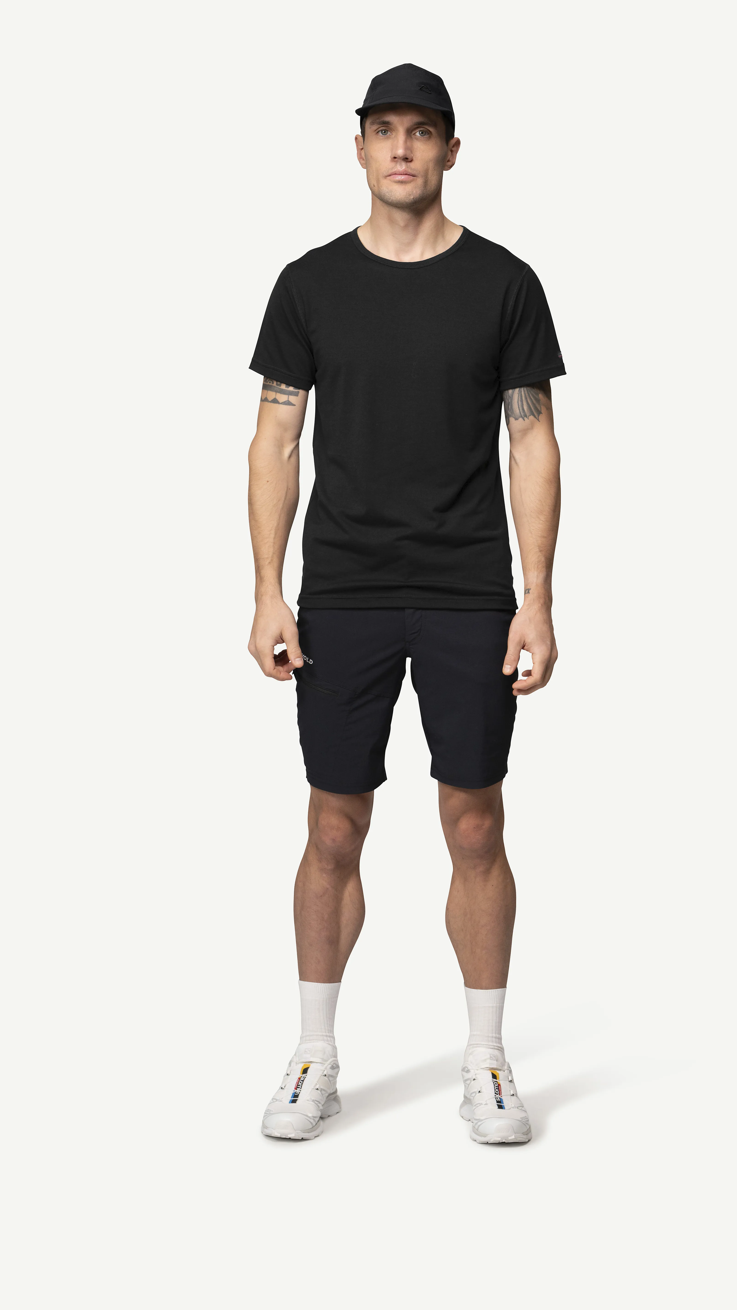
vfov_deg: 28.6
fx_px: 2571
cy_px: 652
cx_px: 395
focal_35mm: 74
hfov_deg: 16.3
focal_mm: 70
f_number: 5
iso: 500
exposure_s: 1/80
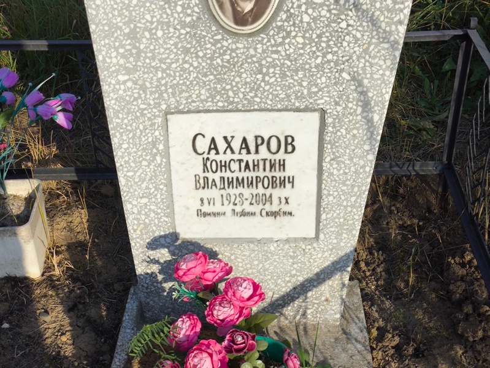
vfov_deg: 29.1
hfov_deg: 38.2
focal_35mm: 50
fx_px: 708
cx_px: 245
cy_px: 184
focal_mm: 4.71
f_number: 1.7
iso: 50
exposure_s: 1/1297
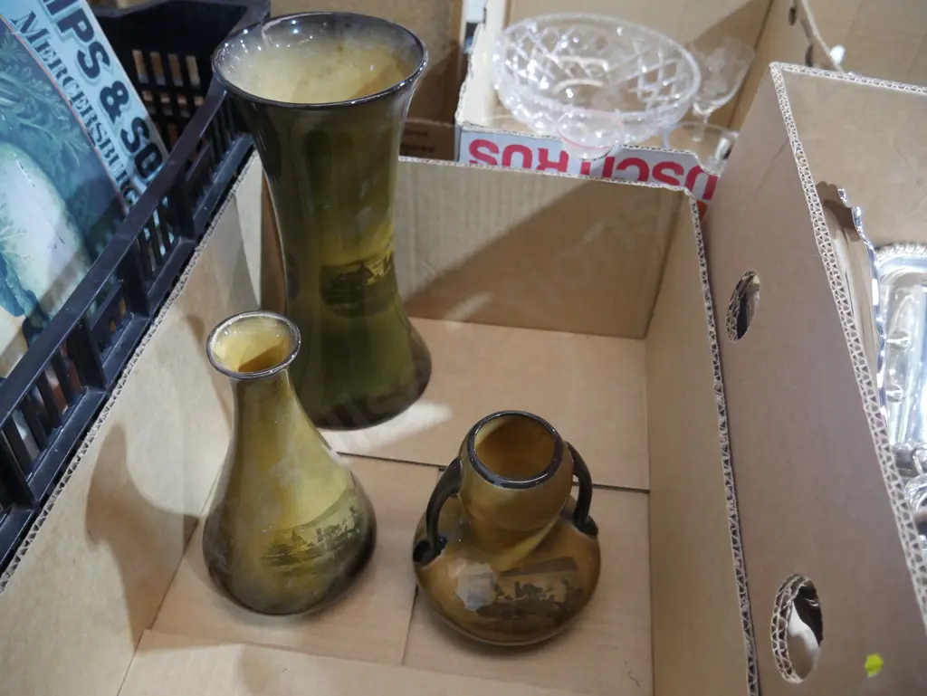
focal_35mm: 28
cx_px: 464
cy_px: 348
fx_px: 750
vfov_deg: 49.8
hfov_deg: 63.4
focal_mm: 14
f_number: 3.5
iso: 2000
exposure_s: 1/60
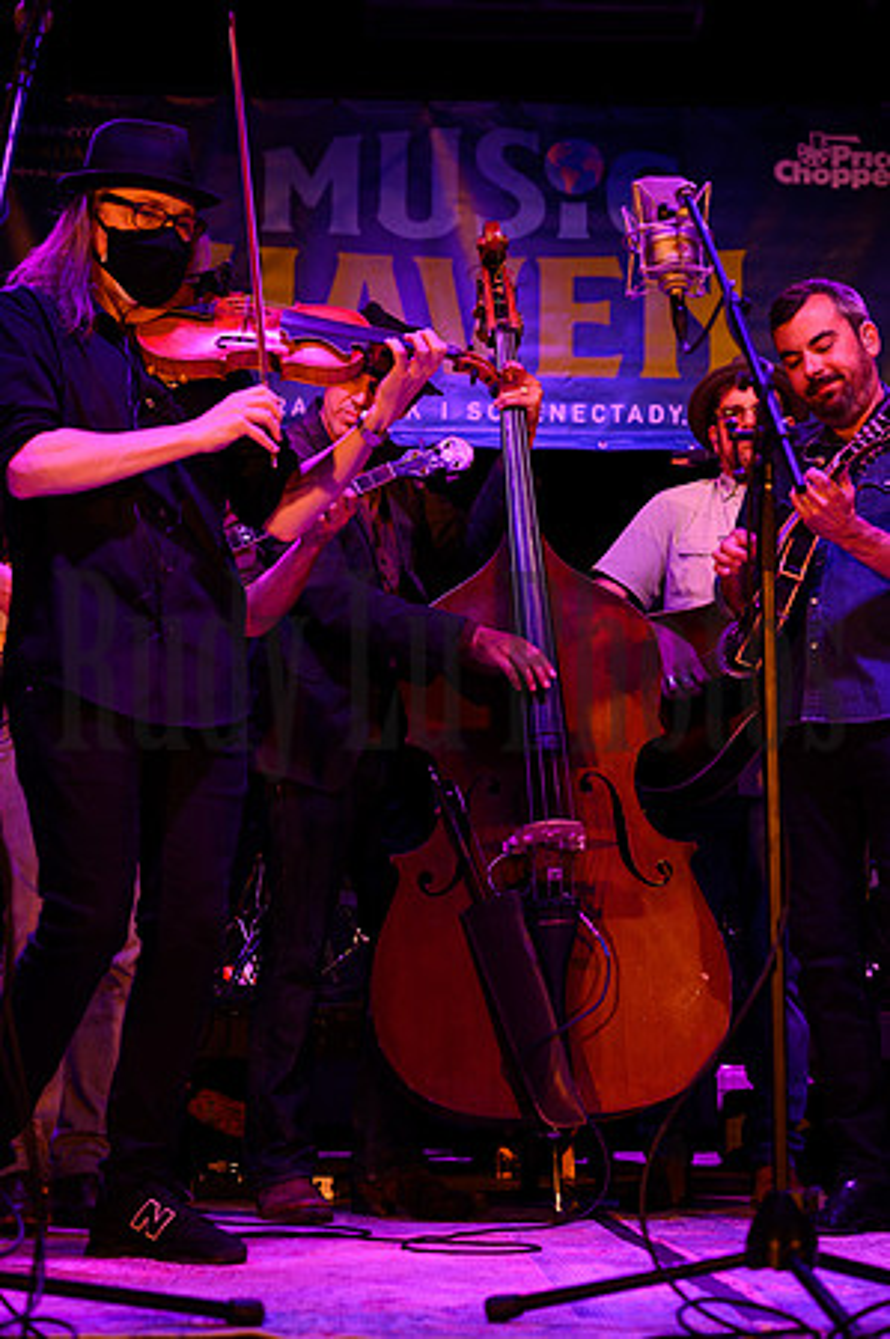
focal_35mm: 70
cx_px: 445
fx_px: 2602
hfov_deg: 19.4
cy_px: 670
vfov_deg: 28.9
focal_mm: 70
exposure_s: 1/250
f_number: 4.5
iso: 1600
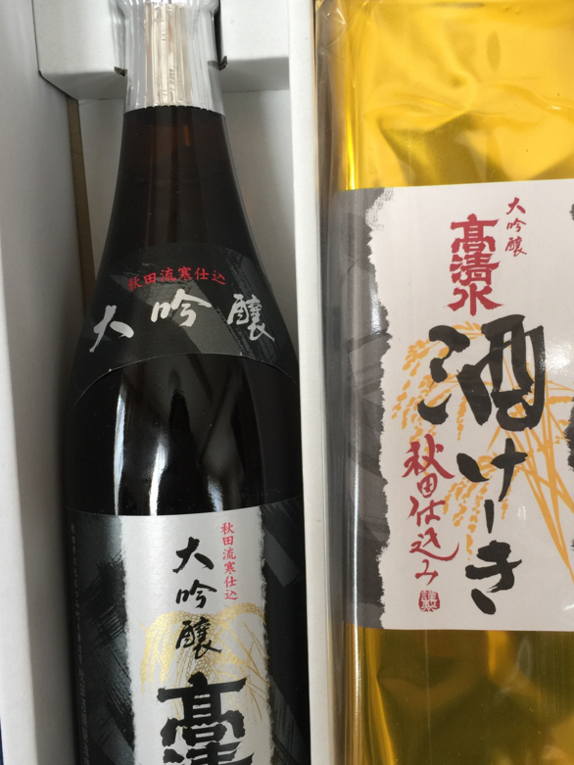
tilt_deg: -37.7
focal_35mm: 38
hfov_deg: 37.6
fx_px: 840
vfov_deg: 48.9
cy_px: 429
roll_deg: +2.4
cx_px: 335
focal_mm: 4.15
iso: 32
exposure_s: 1/15
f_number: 2.2
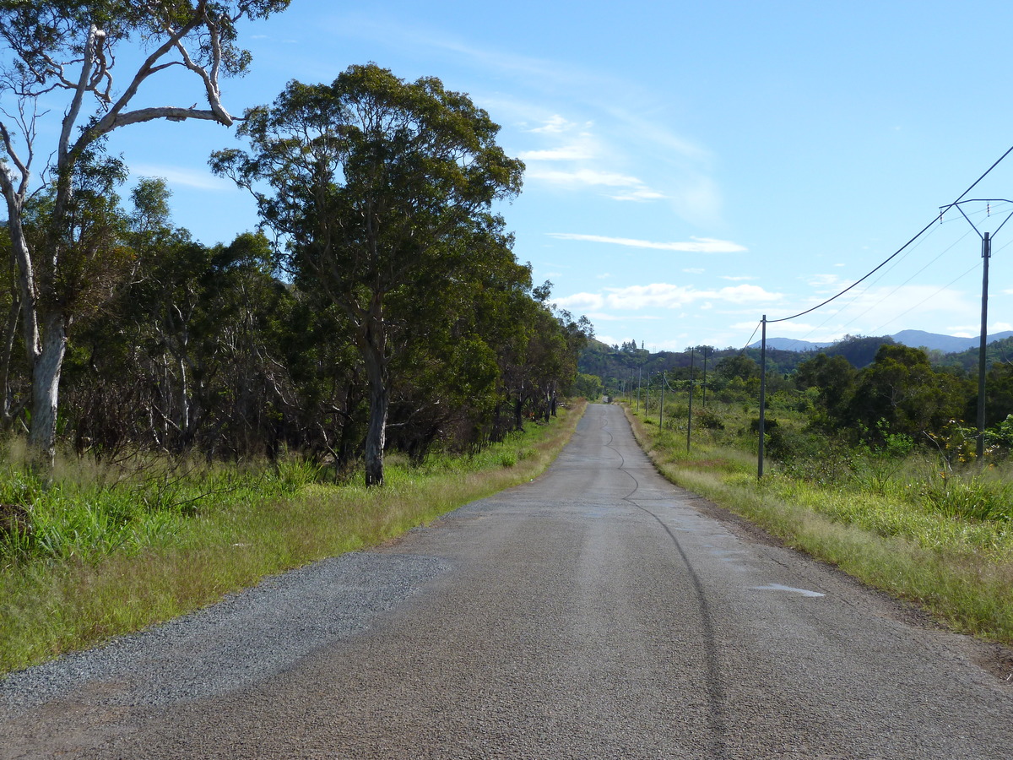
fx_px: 1522
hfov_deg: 36.8
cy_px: 380
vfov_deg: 28.0
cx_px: 506
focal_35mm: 52
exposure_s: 1/500
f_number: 4.5
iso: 80
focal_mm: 8.5
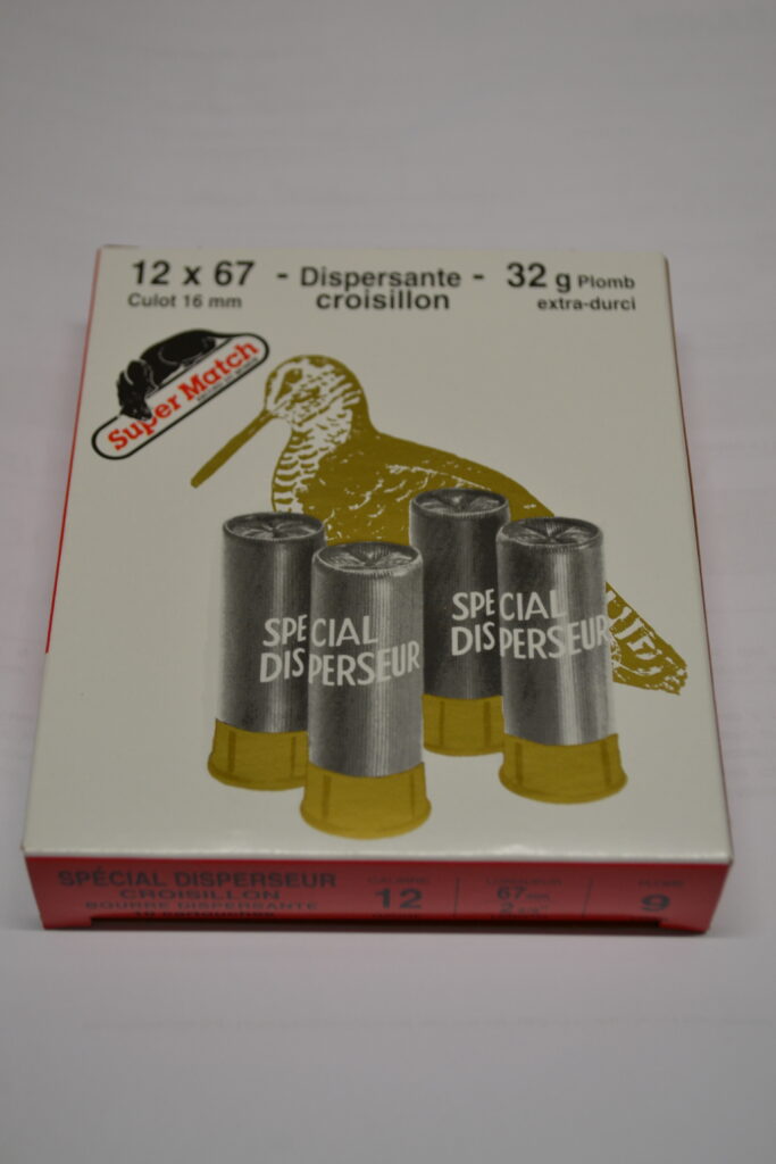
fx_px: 1842
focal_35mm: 57
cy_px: 582
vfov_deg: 35.0
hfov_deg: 23.8
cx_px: 388
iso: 400
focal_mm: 38
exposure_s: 1/60
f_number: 5
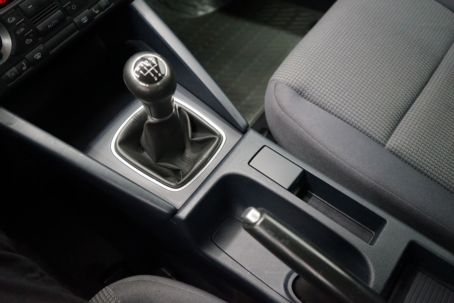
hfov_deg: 65.5
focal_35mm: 28
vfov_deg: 46.4
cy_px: 152
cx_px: 227
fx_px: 353
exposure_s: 1/125
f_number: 3.5
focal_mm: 28
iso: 6400
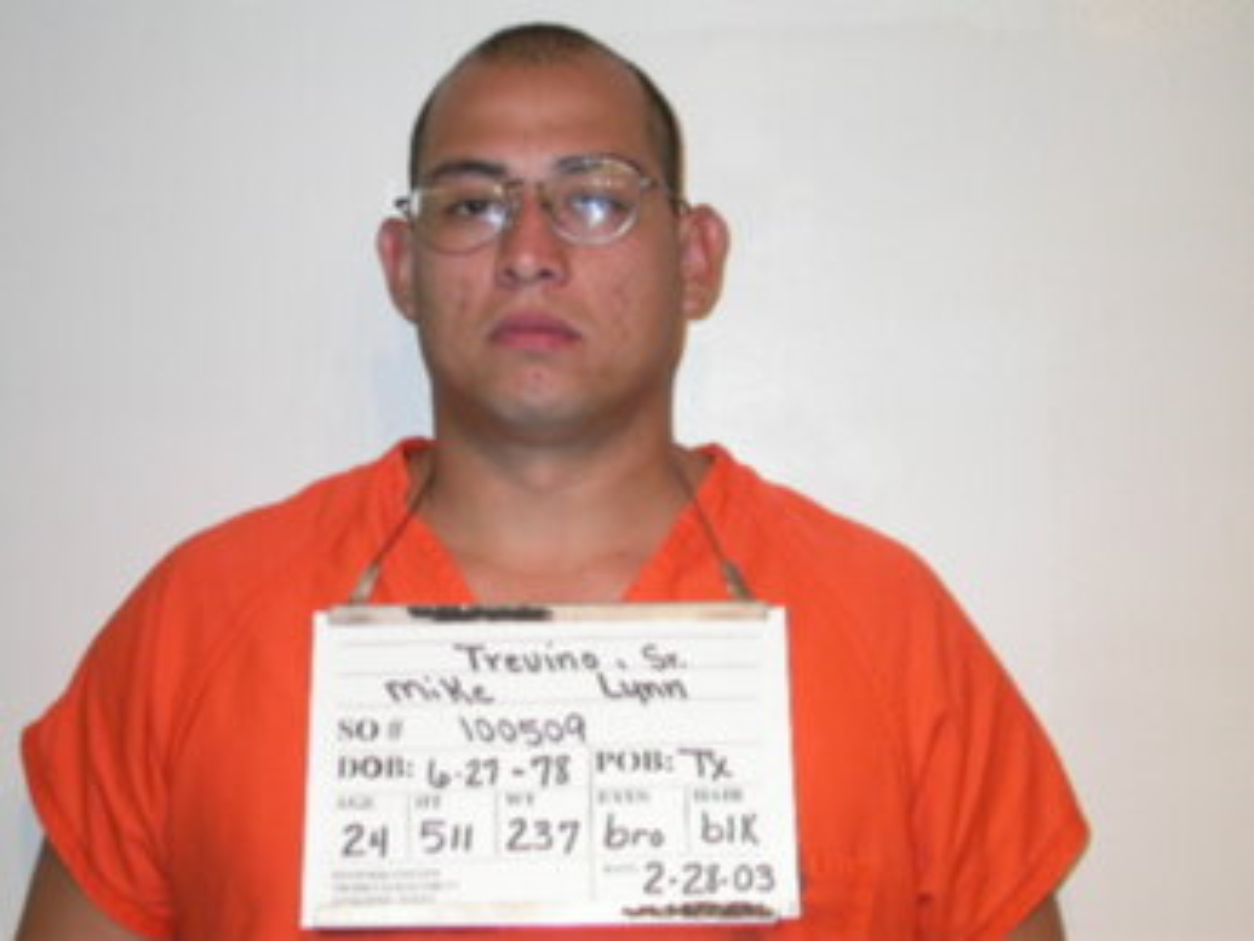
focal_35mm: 67
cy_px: 470
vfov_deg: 21.9
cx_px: 627
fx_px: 2428
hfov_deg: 29.0
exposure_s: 1/60.3
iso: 100
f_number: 3.2
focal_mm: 14
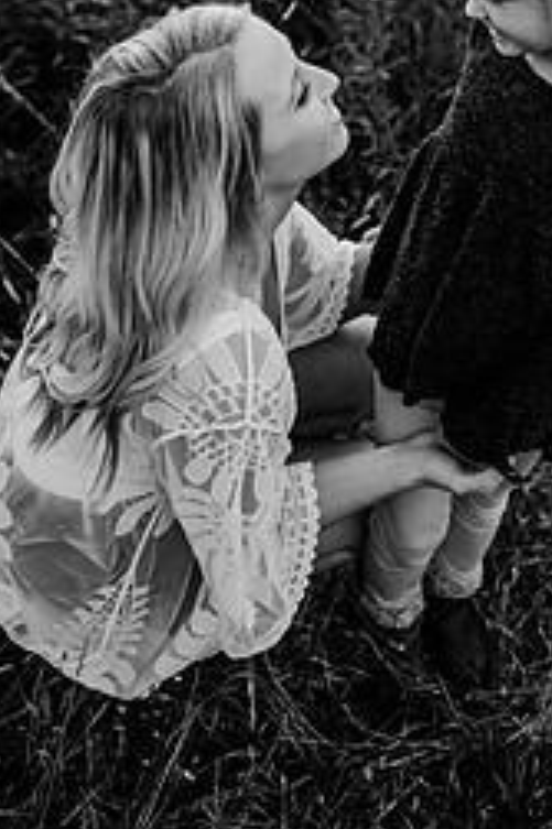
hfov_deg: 31.0
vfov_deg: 42.1
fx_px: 990
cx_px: 337
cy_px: 99
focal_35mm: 43
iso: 250
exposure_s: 1/1250
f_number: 2.5
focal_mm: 24
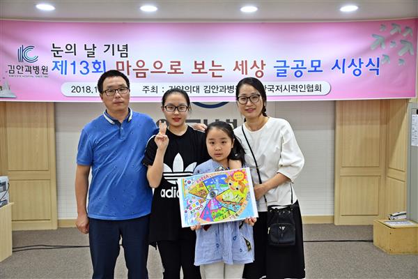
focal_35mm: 36
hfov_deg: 53.1
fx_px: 418
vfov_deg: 36.9
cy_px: 140
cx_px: 209
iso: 1250
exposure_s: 1/80
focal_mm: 24
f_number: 4.5
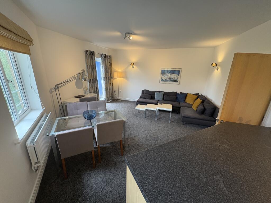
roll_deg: -0.8
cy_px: 102
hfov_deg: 102.1
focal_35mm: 14
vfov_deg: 85.7
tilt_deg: -17.0
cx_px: 136
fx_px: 110
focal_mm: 2.22
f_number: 2.2
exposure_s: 1/100
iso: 200
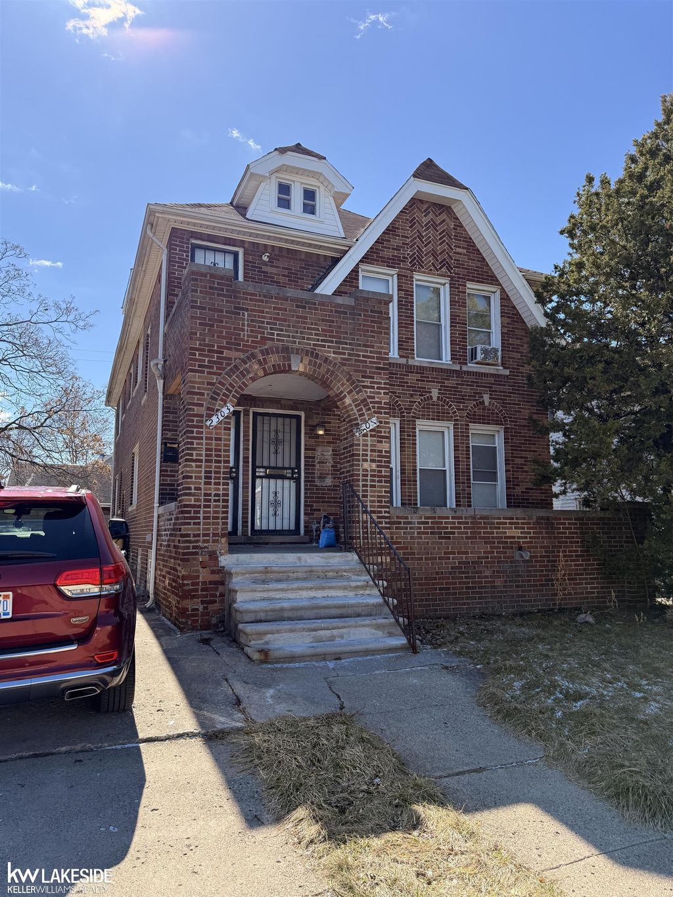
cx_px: 336
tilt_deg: +8.3
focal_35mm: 24
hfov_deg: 56.8
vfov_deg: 71.6
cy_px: 448
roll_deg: -0.4
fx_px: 622
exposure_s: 1/3279
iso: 80
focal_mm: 6.76
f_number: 1.78
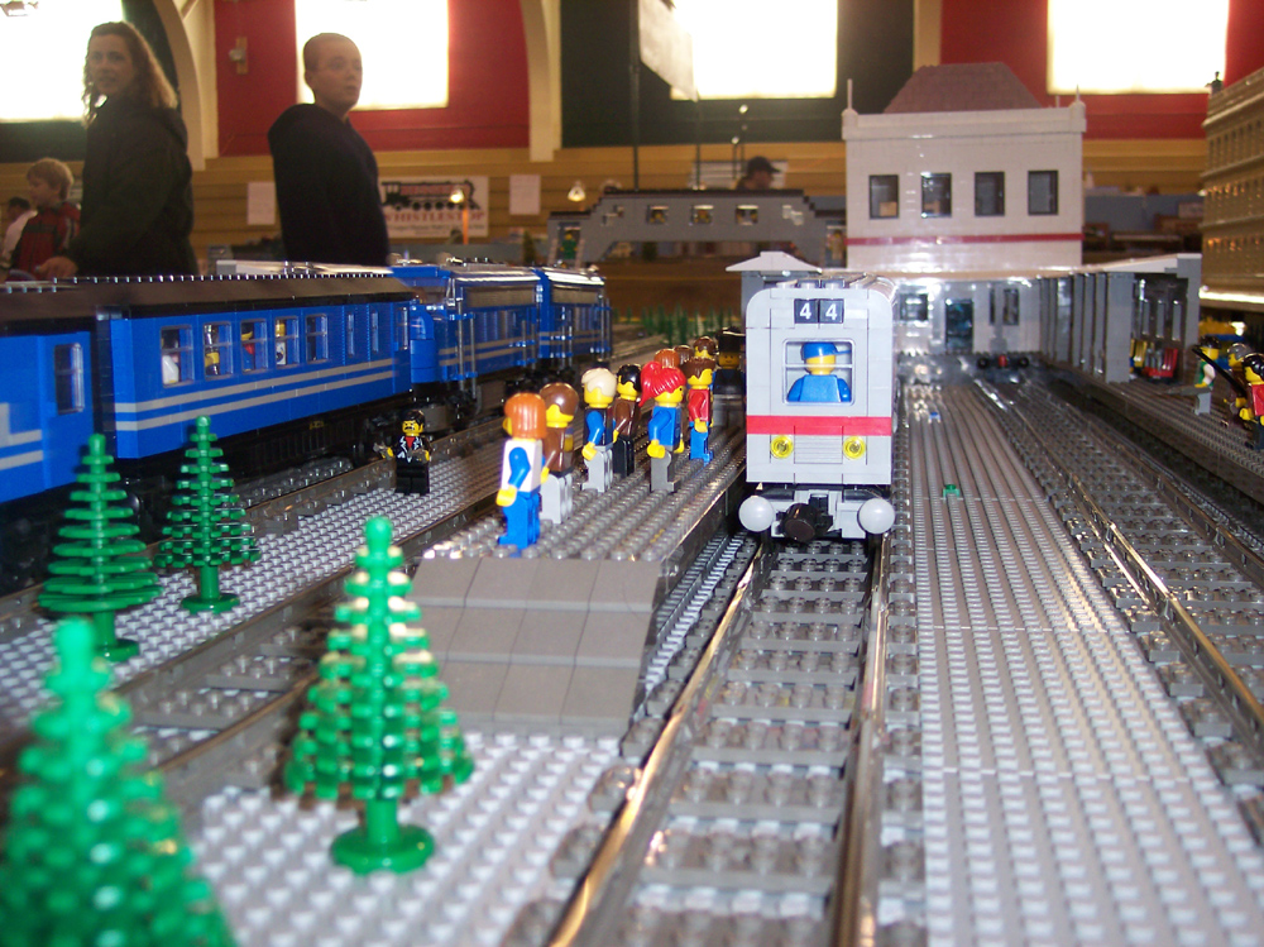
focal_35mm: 38
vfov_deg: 37.7
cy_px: 474
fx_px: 1387
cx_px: 632
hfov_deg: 49.0
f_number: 2.8
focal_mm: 8
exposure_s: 1/30
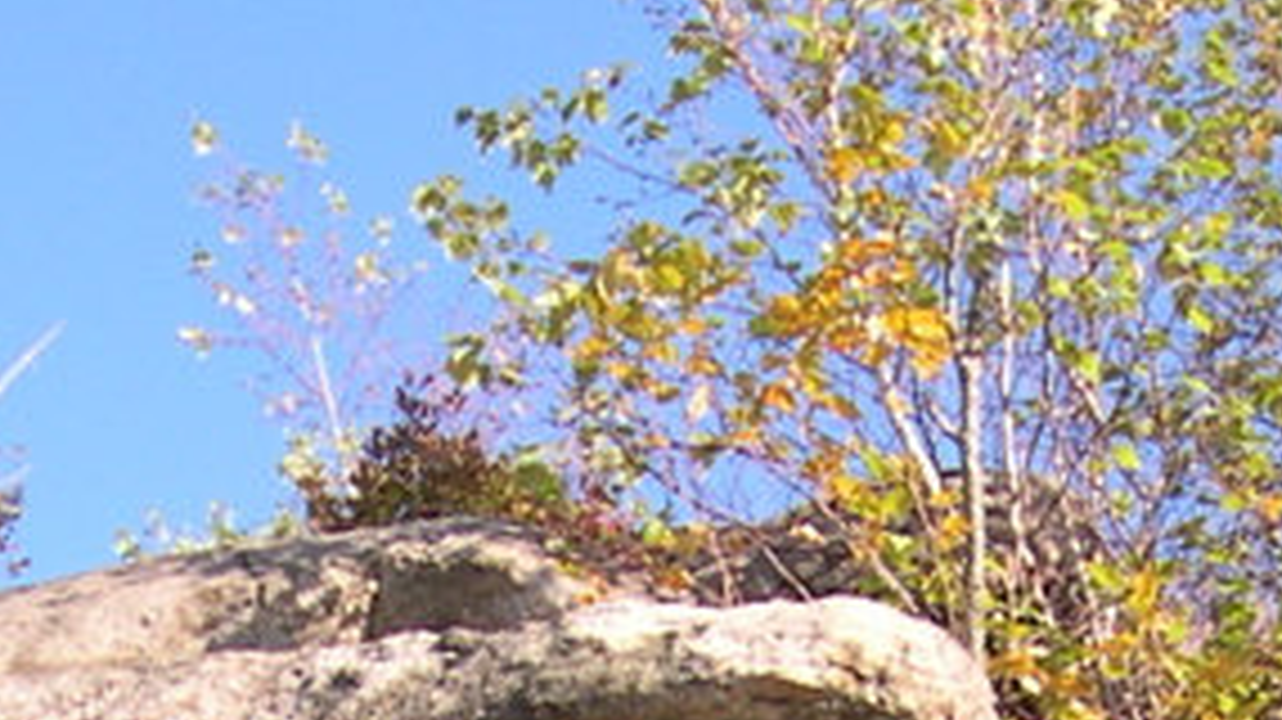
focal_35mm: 155
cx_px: 715
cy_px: 1746
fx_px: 5267
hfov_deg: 13.9
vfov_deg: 7.3
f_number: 2.8
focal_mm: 8
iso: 100
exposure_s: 1/325
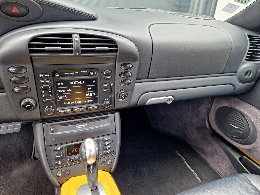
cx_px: 130
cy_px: 98
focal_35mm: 23
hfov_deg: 73.9
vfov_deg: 58.9
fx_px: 173
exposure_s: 1/180
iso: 160
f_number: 1.8
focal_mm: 5.4
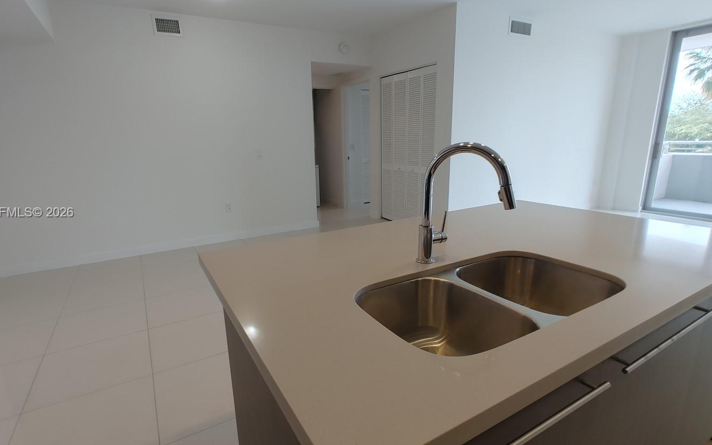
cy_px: 213
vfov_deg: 62.2
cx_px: 333
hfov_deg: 87.9
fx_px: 369
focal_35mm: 19
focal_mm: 1.78
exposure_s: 1/40
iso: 50
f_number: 1.9
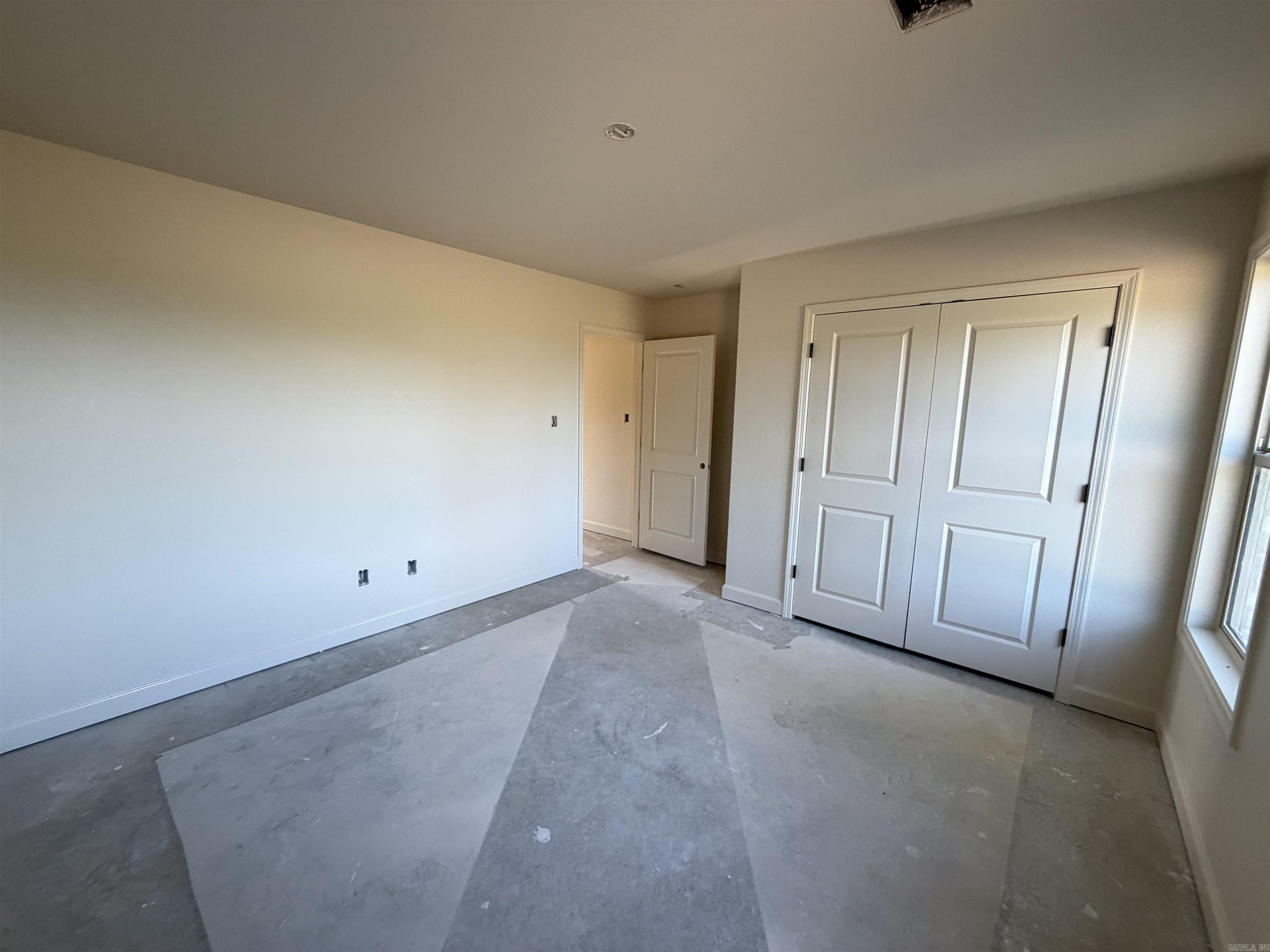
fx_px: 514
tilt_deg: -7.8
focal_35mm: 14
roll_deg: -0.9
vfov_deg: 85.7
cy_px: 476
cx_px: 635
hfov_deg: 102.1
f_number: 2.2
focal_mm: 2.22
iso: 250
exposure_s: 1/121
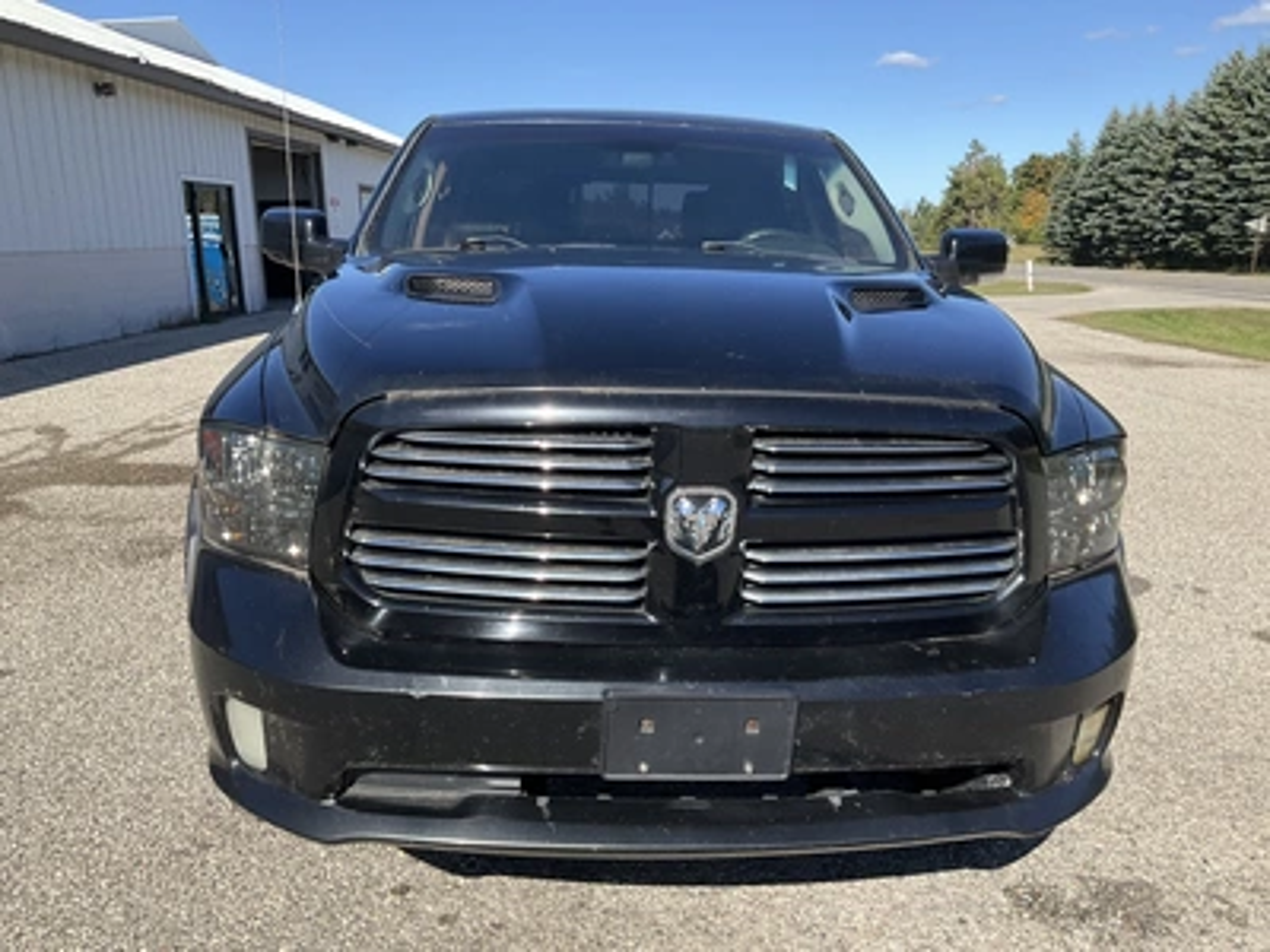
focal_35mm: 29
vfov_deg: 48.2
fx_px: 1064
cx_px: 635
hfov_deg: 61.7
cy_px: 476
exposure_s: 1/1076
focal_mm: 3
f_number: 1.8
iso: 25
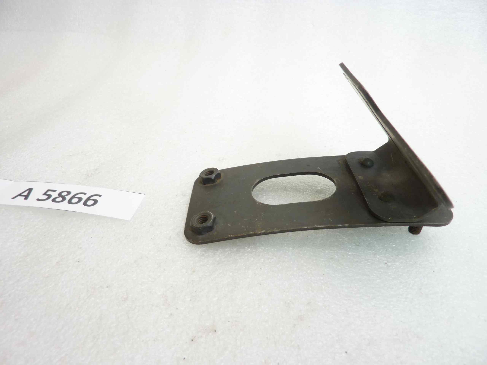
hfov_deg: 69.4
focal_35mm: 25
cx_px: 244
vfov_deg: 54.9
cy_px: 182
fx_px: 352
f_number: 3.3
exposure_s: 1/20
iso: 80
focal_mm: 4.1
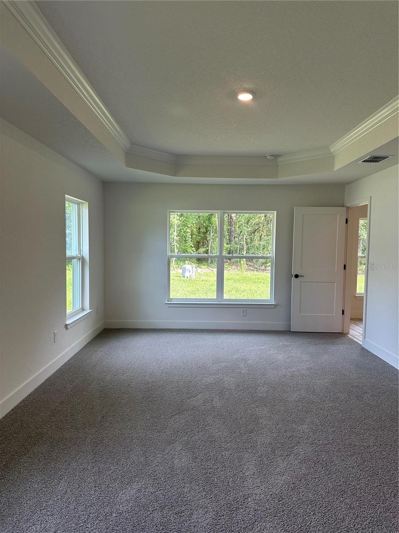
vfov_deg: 71.6
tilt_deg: -2.3
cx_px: 200
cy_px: 266
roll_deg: -2.0
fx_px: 369
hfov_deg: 56.8
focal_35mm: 24
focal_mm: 6.86
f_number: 1.78
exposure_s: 1/120
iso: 64
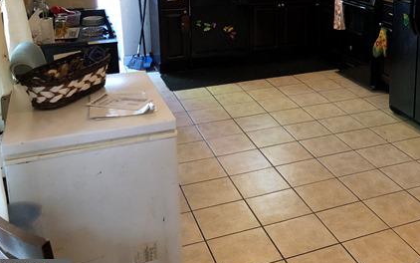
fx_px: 515
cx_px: 313
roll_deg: +0.6
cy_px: 46
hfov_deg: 43.0
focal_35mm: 45
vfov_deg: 27.9
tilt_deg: -12.6
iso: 100
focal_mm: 4
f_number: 1.8
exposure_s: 1/15
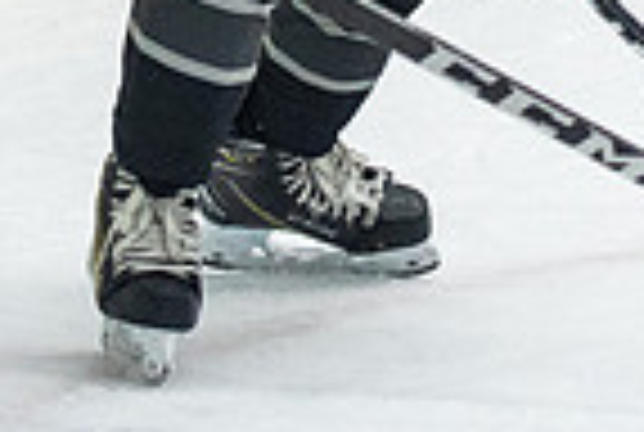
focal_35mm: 505
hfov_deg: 4.1
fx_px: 9053
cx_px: 613
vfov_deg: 2.7
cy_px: -543
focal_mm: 70
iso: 2000
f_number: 2.8
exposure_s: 1/640
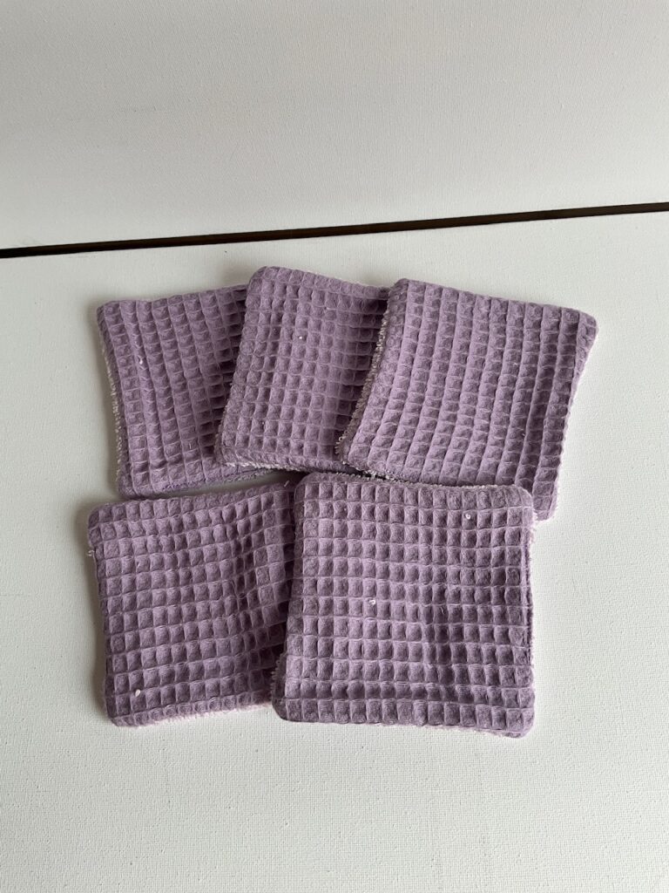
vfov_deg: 61.7
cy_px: 446
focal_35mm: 29
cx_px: 334
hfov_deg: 48.2
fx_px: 747
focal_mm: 3
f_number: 1.8
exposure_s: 1/137
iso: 16
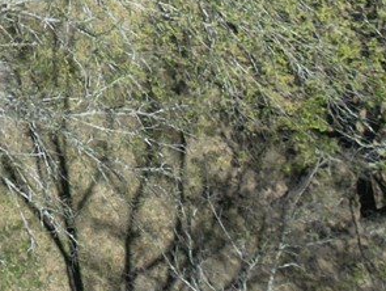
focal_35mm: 156
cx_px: -755
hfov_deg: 9.8
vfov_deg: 8.2
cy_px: -570
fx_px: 1742
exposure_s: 1/2500
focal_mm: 6.72
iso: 110
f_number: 1.7
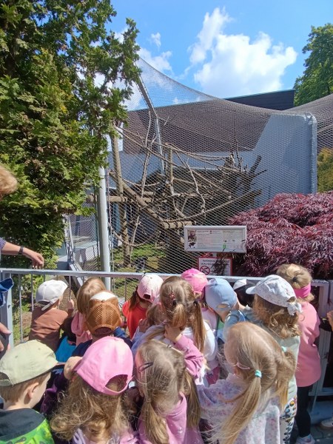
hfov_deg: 78.1
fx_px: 205
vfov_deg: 94.5
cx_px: 166
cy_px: 222
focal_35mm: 16
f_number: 2.2
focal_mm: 1.65
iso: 50
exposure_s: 1/541
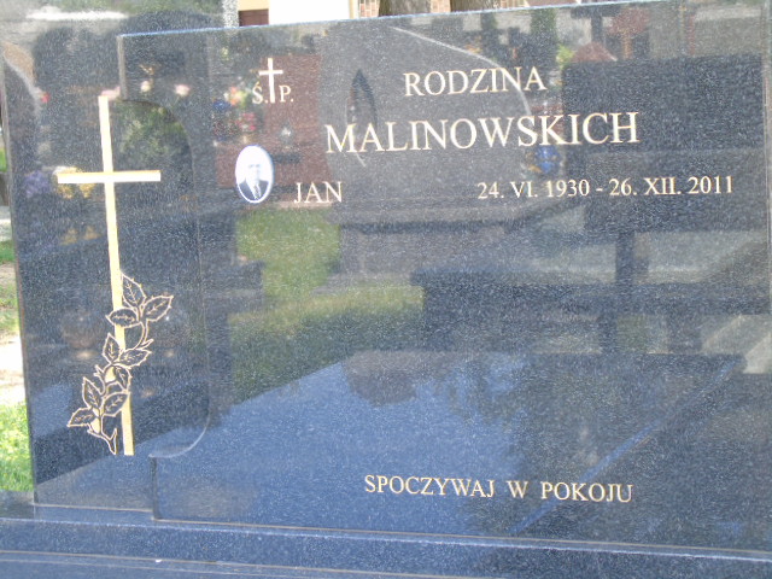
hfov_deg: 23.8
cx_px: 386
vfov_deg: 18.0
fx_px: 1829
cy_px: 290
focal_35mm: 82
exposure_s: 1/30
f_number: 4.1
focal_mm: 15
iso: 80
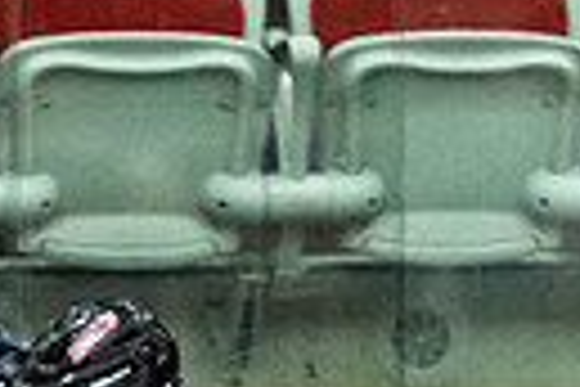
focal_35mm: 1253
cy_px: 1066
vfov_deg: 1.1
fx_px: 20186
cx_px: 211
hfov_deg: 1.6
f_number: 2.8
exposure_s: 1/640
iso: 2800
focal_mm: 165
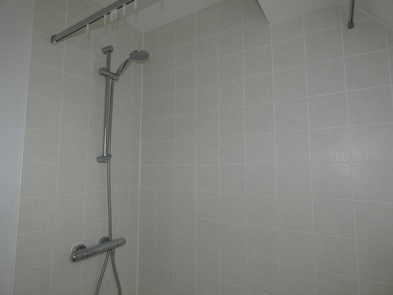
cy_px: 148
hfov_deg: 81.7
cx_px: 196
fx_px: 227
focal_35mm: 20
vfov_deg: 66.0
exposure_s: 1/60
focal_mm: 3.6
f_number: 2.8
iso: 80
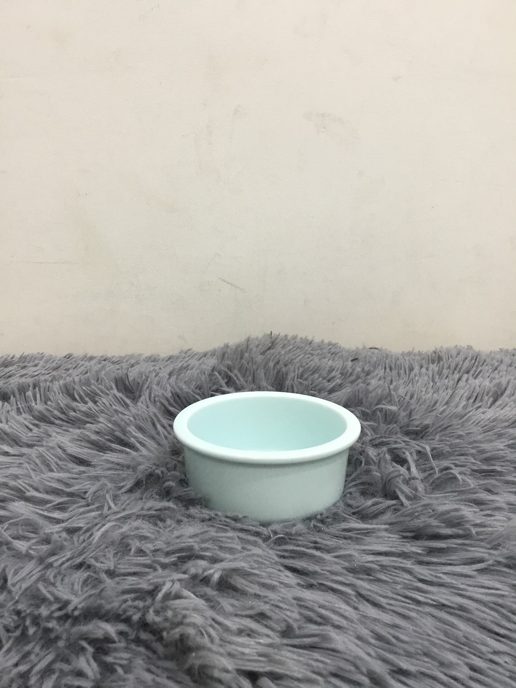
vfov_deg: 58.4
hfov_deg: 45.4
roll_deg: +0.6
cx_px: 258
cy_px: 344
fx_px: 616
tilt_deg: -15.2
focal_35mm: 31
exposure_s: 1/33
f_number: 2.4
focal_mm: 3.3
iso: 100
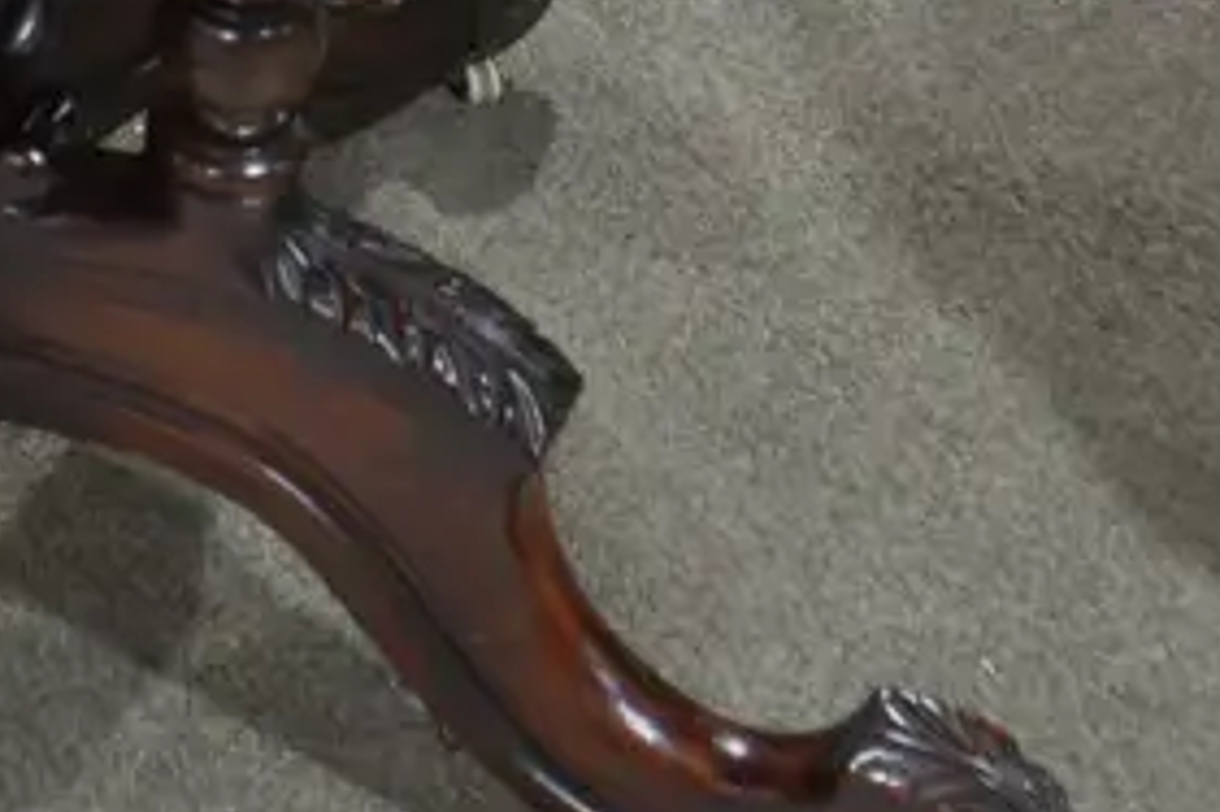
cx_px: -243
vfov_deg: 9.3
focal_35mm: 144
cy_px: -254
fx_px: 4877
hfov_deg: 13.8
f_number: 4.1
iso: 800
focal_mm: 19
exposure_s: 1/60
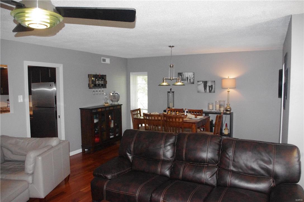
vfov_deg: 47.8
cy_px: 101
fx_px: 228
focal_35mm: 27
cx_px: 152
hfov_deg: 67.5
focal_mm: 18
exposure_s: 1/180
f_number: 6.3
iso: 6400
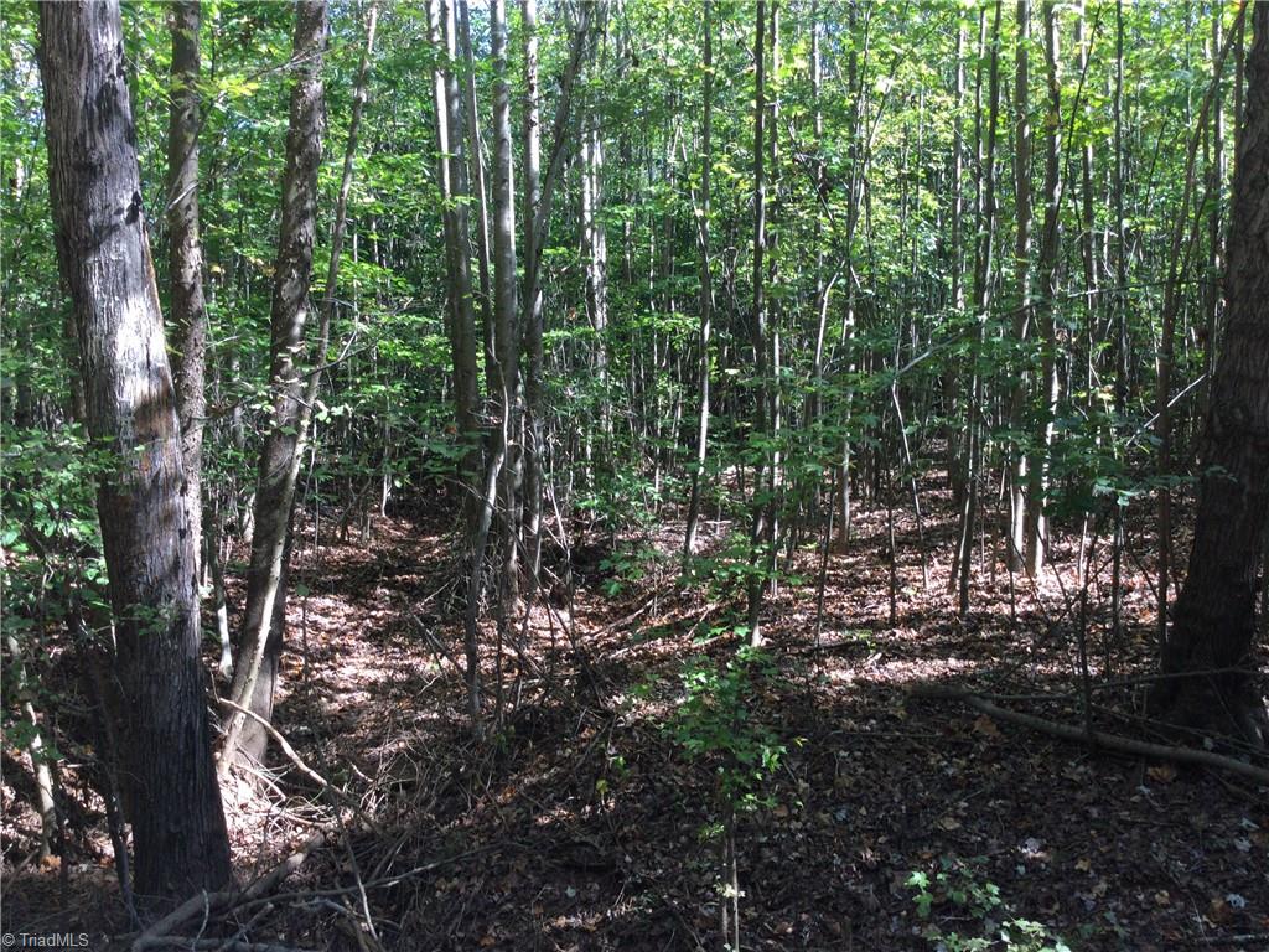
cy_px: 476
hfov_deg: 58.4
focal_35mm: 31
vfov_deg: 45.4
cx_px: 634
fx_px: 1136
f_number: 2.4
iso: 40
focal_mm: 3.3
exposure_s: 1/120
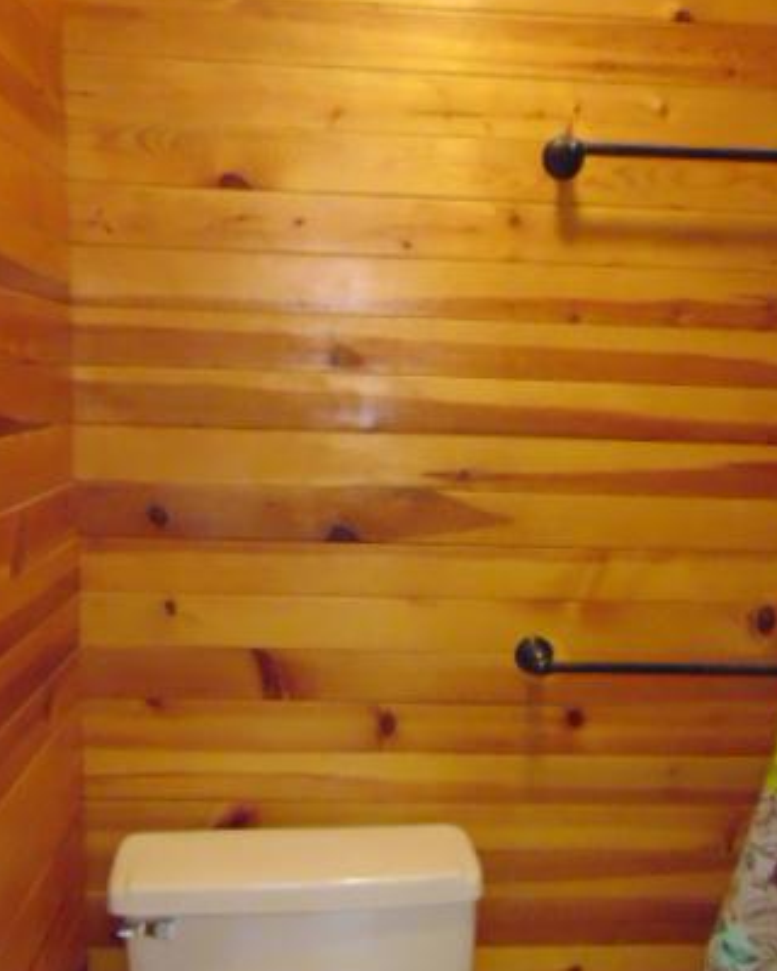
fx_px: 1121
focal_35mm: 39
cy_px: 629
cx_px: 418
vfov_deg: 46.3
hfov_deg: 38.2
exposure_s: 1/30
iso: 800
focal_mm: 4.5
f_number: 3
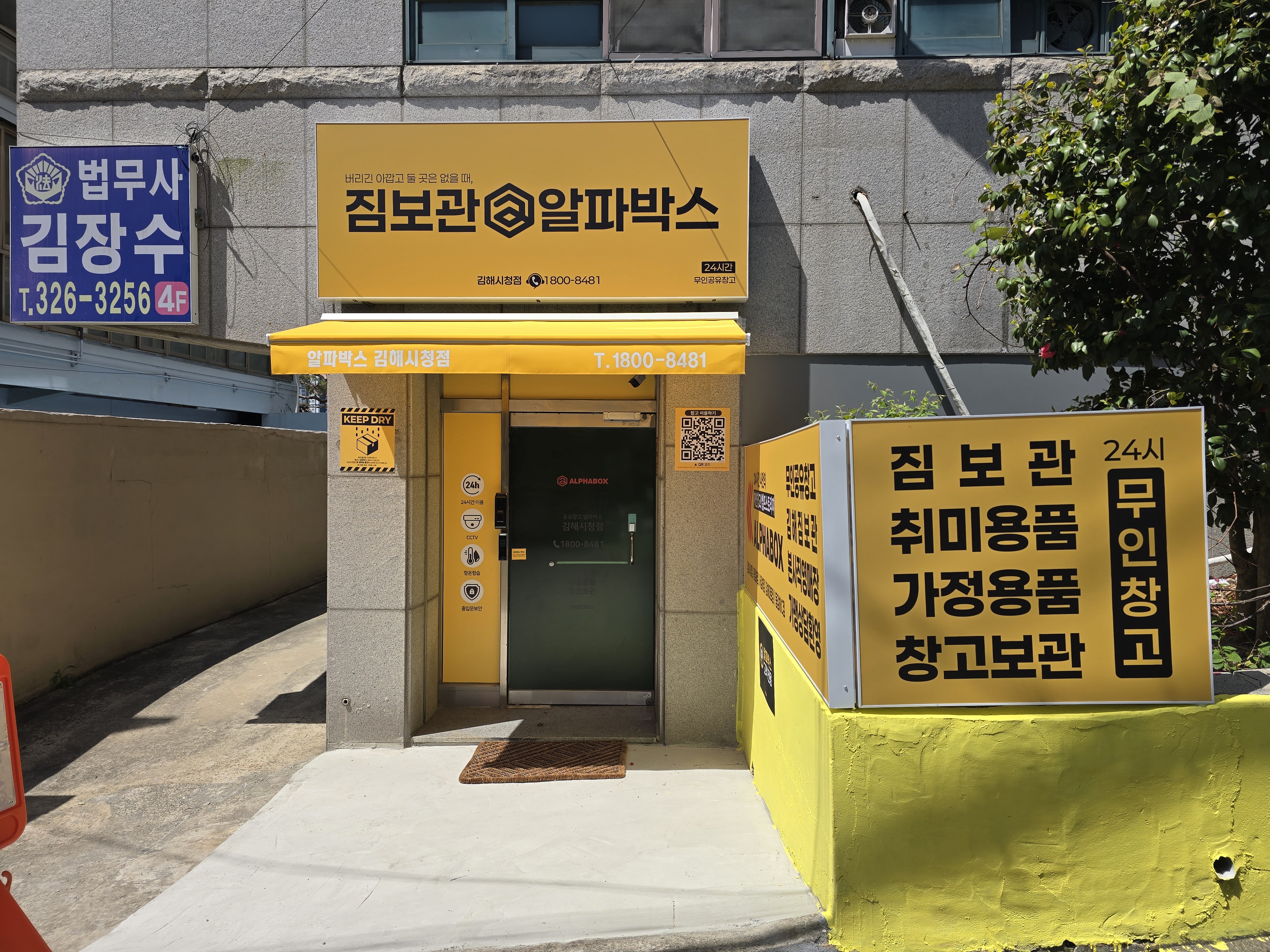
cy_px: 476
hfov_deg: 73.9
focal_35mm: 23
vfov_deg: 58.9
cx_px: 635
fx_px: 844
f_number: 1.7
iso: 12
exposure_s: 1/1044
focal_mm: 6.3
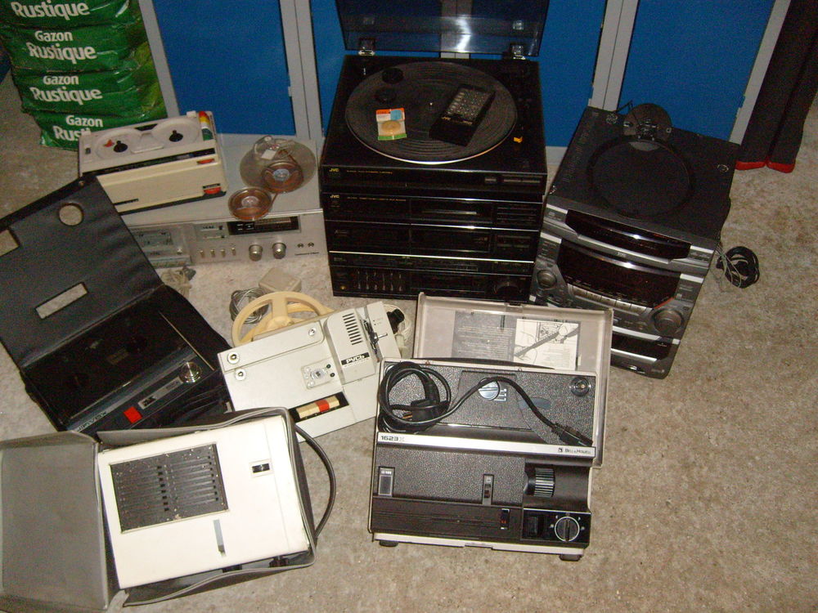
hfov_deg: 52.6
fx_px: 827
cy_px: 306
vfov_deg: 40.7
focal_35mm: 35
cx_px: 409
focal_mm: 5.8
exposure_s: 1/45
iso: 400
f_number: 2.8
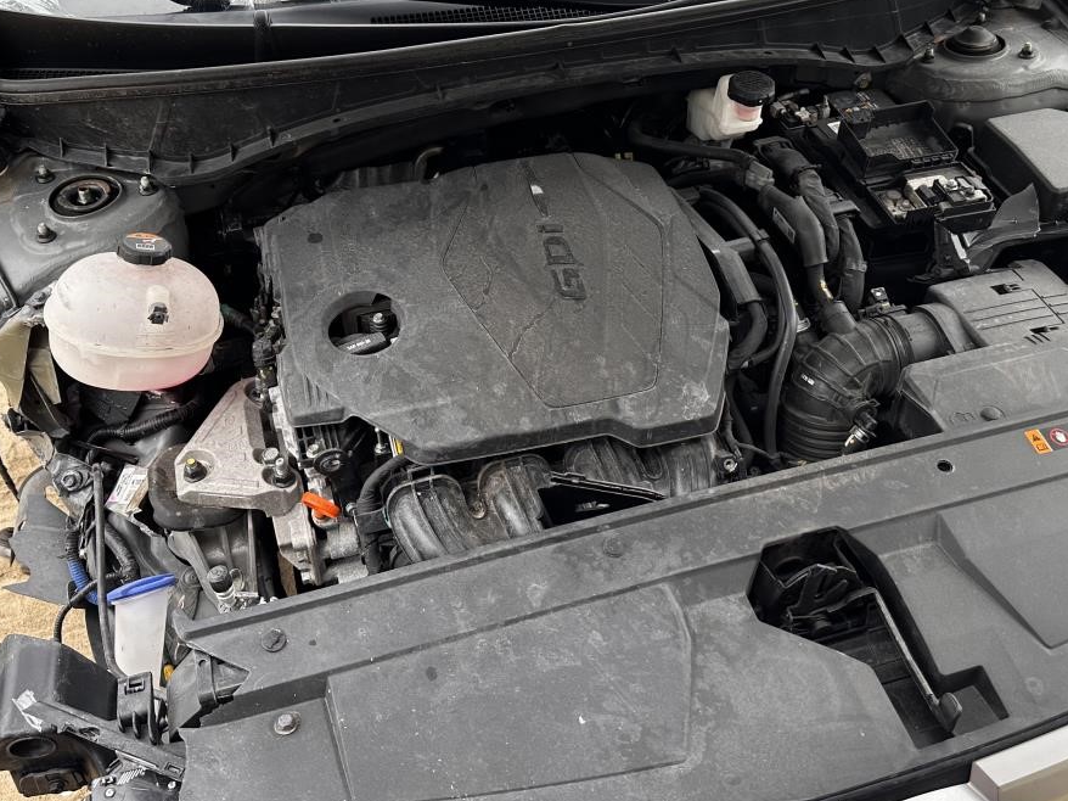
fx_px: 1080
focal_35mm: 35
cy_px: 303
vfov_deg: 40.4
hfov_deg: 52.6
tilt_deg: -36.7
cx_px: 564
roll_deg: -8.0
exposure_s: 1/172
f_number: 1.78
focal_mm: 6.86
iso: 100
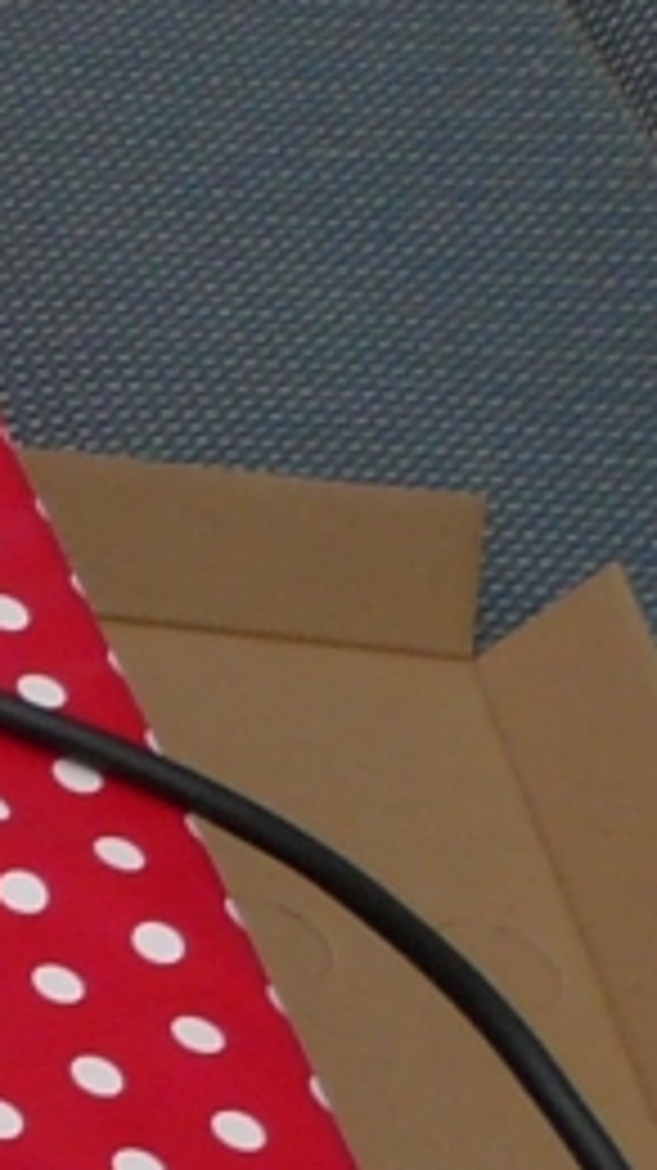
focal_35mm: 164
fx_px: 5086
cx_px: -2331
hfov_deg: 5.8
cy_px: 1665
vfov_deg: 12.6
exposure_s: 1/60
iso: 100
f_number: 2.8
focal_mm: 4.6
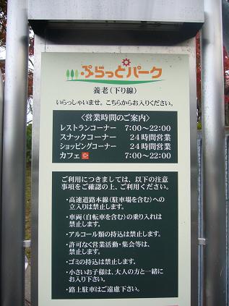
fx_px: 309
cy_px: 153
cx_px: 114
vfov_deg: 52.6
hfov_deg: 40.7
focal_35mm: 35
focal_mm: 5.8
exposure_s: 1/250
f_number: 2.8
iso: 80
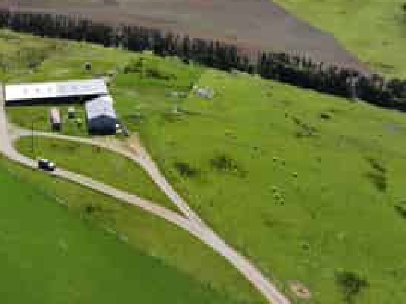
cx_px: 78
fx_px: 515
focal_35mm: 44
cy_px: 99
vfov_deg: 32.5
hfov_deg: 41.1
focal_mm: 12.29
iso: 160
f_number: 2.8
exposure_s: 1/2500
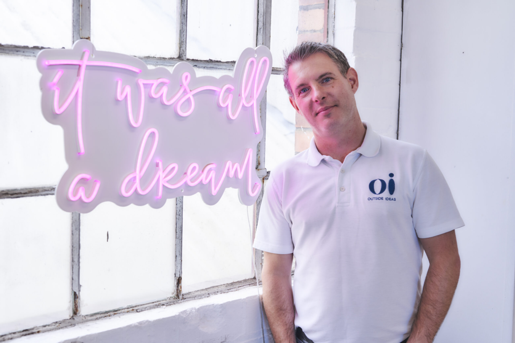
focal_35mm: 50
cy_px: 172
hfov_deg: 39.6
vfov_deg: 27.0
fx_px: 715
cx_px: 258
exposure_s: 1/200
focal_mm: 50
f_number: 4
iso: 320
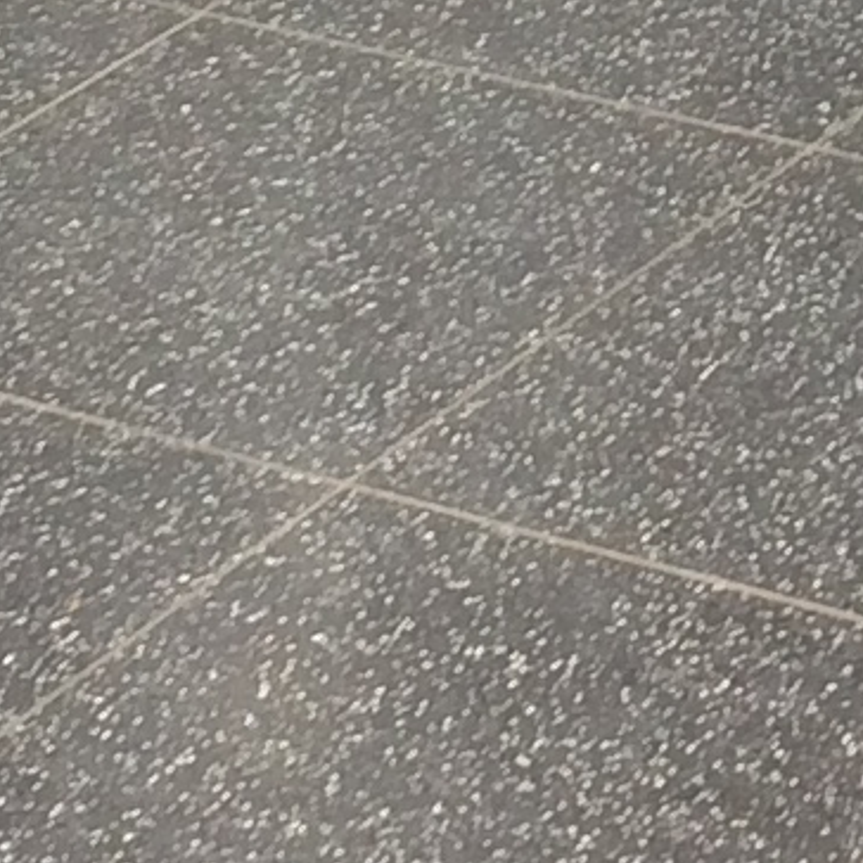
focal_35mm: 230
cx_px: 1086
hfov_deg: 7.5
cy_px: -1036
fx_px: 6487
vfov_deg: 7.2
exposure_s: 1/50
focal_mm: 4.15
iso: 32
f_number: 2.2
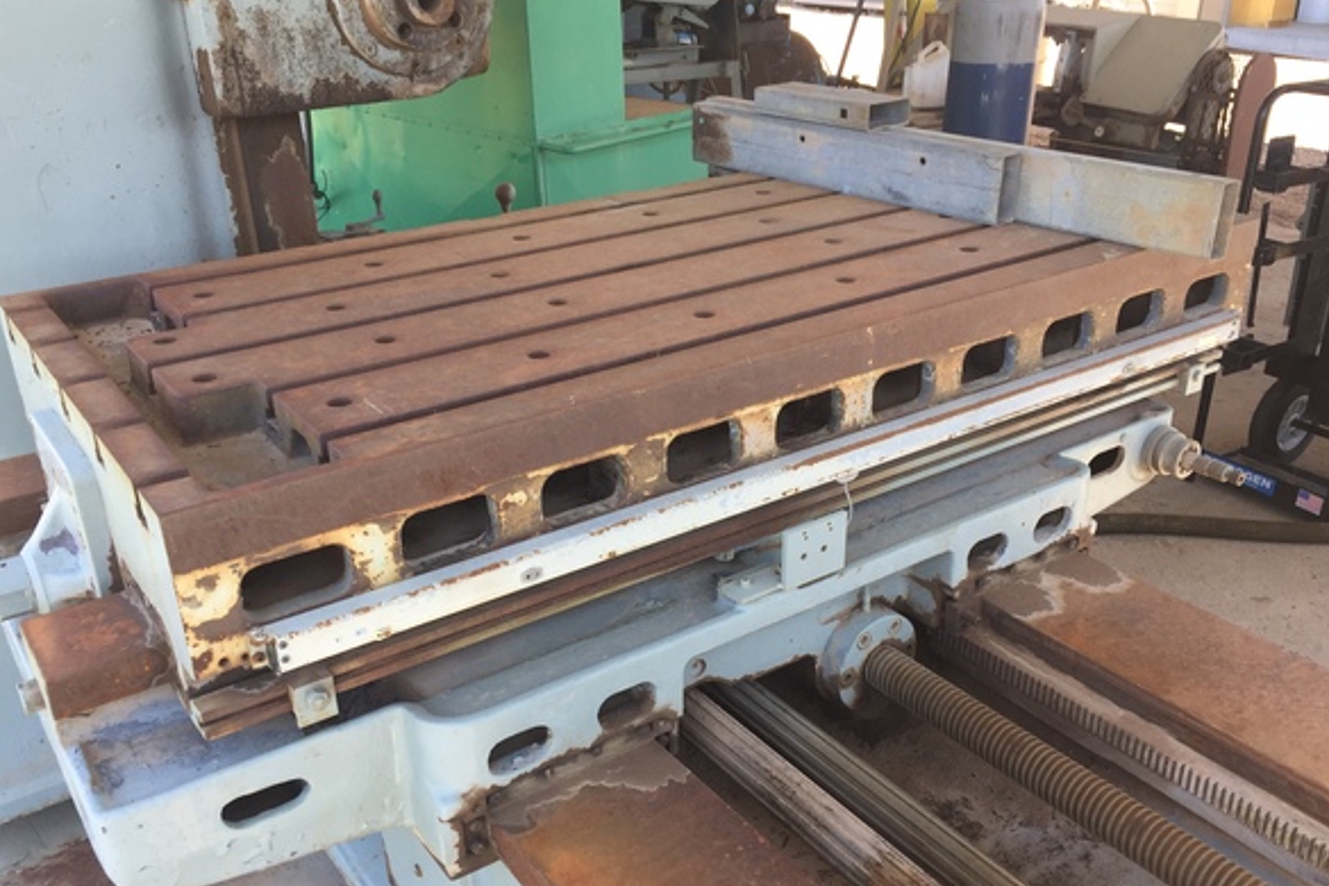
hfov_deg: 57.2
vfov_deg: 39.9
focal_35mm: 33
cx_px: 686
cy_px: 491
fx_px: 1218
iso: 32
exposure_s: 1/176
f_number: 2.2
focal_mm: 4.15
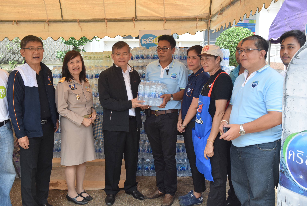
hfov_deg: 57.2
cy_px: 103
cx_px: 154
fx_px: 282
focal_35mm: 33
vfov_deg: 40.0
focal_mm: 22
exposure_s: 1/640
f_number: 5
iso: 800
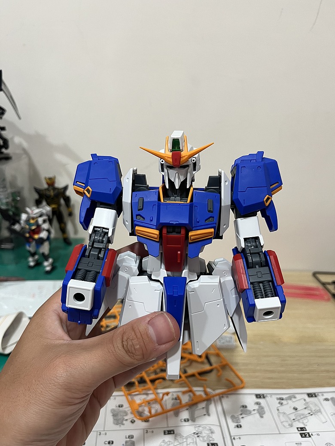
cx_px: 168
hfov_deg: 53.1
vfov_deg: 67.3
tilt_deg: -21.2
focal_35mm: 26
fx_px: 335
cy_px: 223
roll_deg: -2.2
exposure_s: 1/60
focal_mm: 5.1
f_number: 1.6
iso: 125
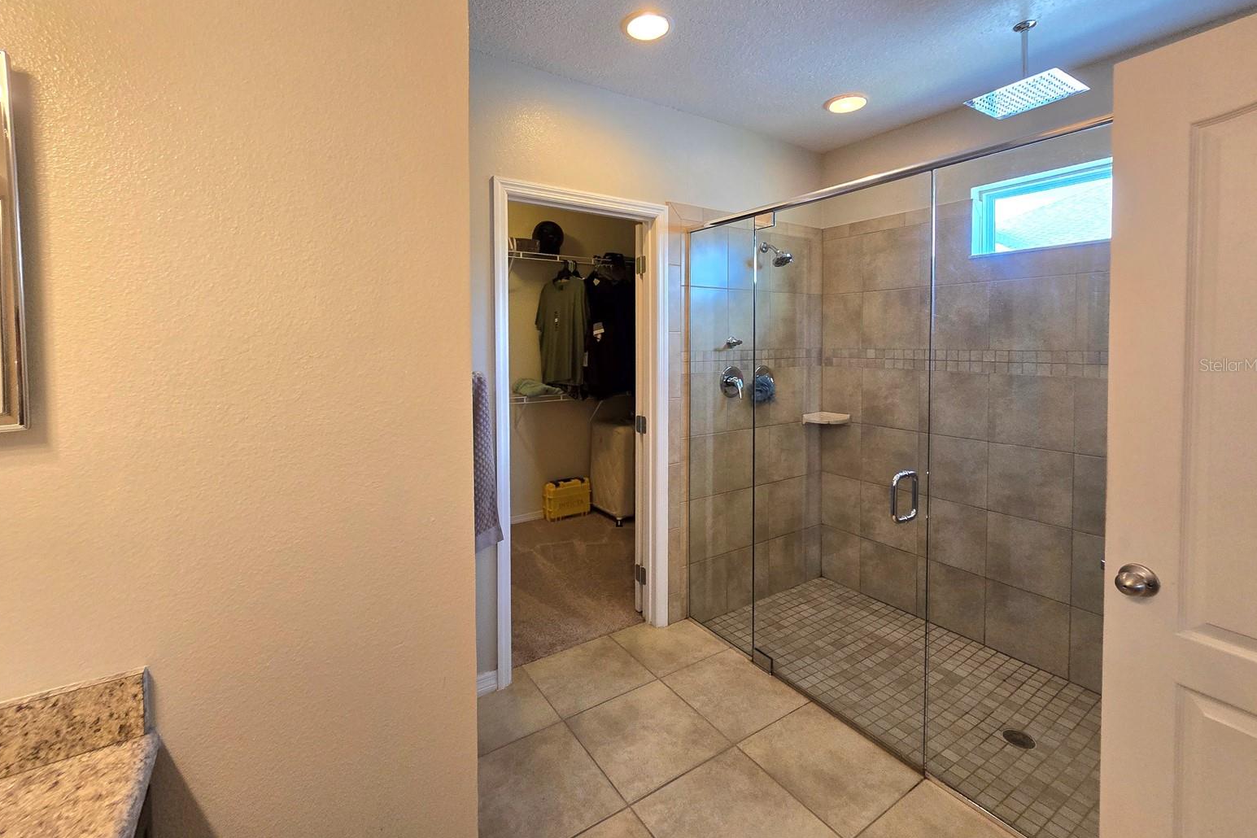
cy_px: 364
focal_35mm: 14
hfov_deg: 104.3
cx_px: 626
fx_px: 489
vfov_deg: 80.8
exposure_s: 1/60.2
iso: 160
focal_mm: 2.2
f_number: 2.2
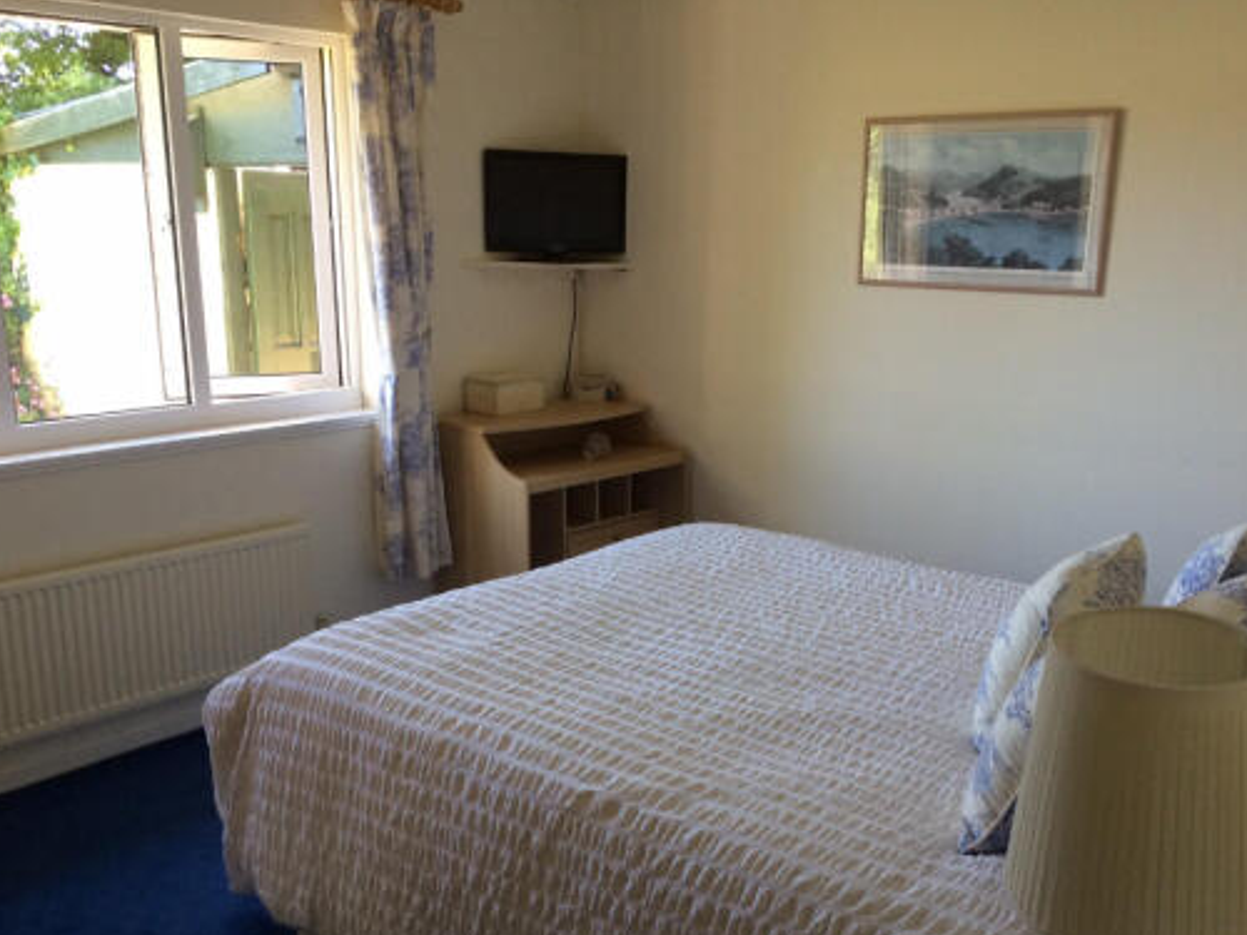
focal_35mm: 35
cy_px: 537
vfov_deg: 40.6
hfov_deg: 52.6
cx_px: 667
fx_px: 1261
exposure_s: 1/30
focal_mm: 4.12
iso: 50
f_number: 2.2
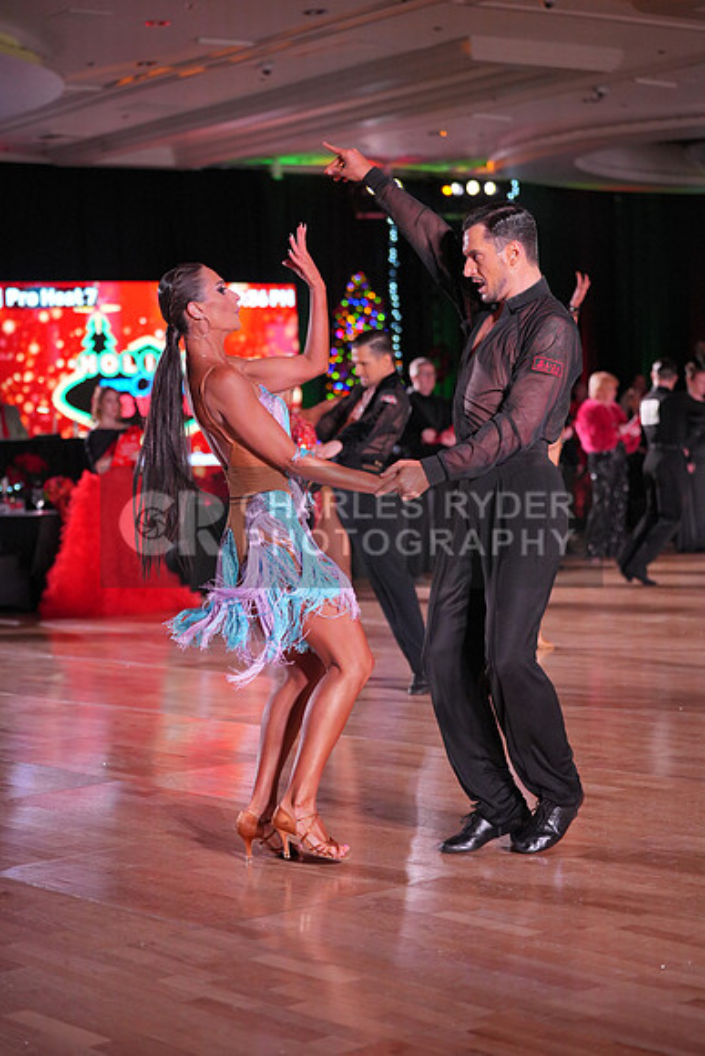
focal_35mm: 74
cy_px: 528
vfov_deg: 27.3
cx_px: 352
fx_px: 2172
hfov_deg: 18.4
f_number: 2.8
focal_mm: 74
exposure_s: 1/800
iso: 2000
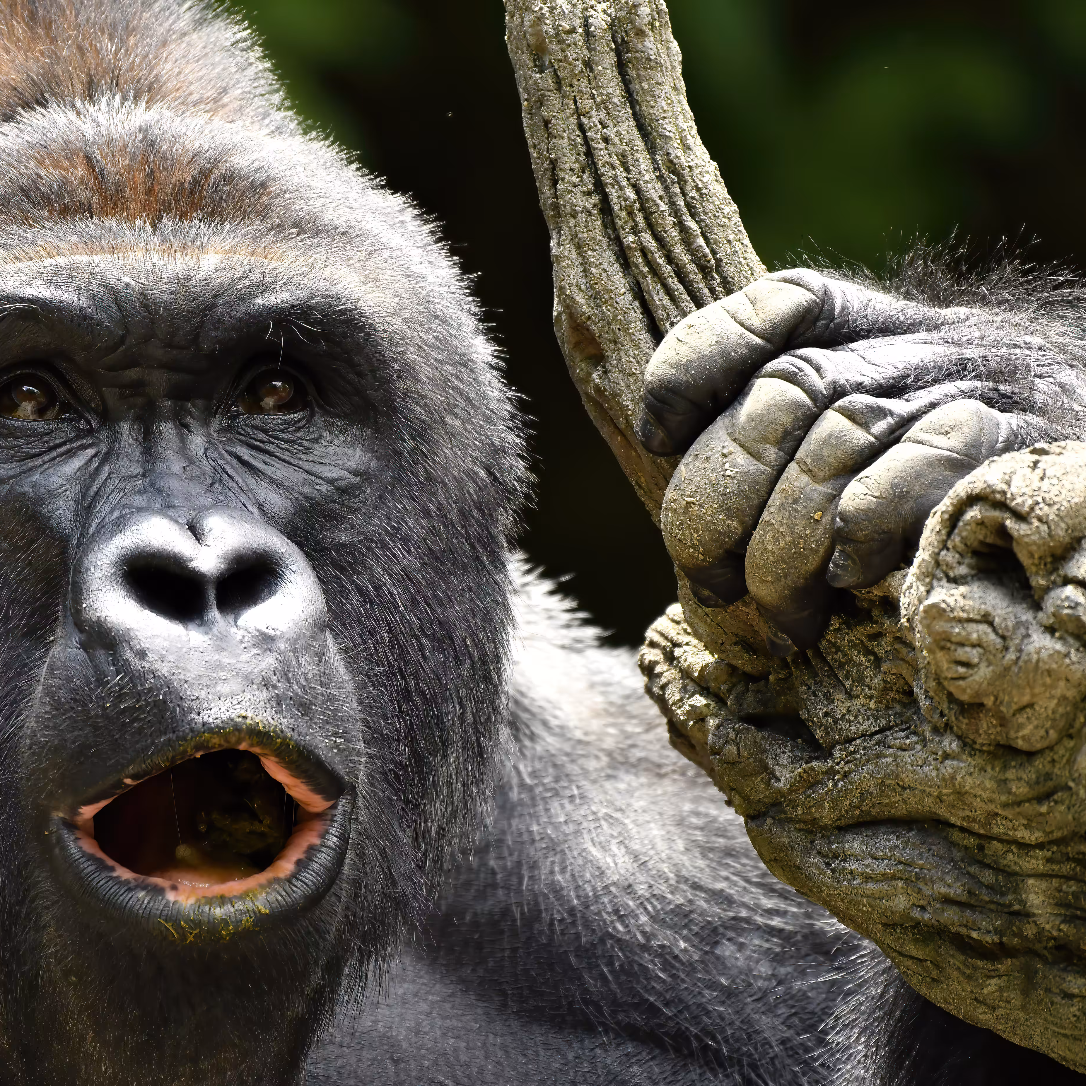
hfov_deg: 1.8
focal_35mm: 957
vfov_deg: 1.8
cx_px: 297
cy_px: 543
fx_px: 33968
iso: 800
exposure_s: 1/400
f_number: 5.6
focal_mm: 500
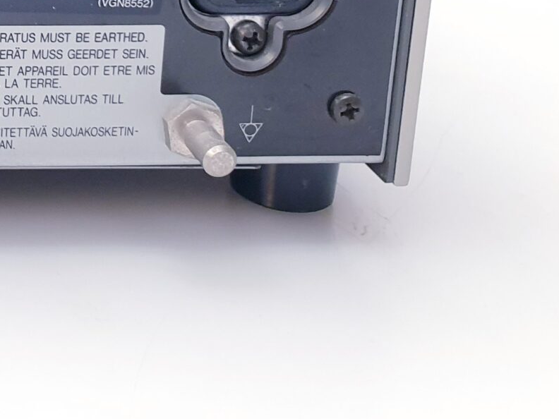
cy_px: -189
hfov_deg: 19.7
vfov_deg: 16.2
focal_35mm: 84
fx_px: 1356
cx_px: -317
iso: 160
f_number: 2.4
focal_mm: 4.3
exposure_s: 1/50
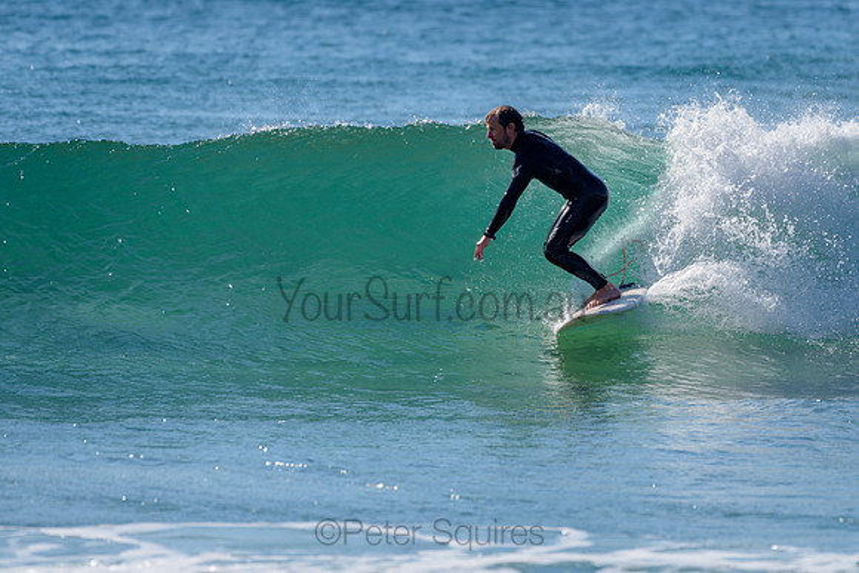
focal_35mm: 613
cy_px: 260
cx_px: 489
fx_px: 14629
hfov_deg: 3.4
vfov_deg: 2.2
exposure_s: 1/3200
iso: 220
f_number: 5.6
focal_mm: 500
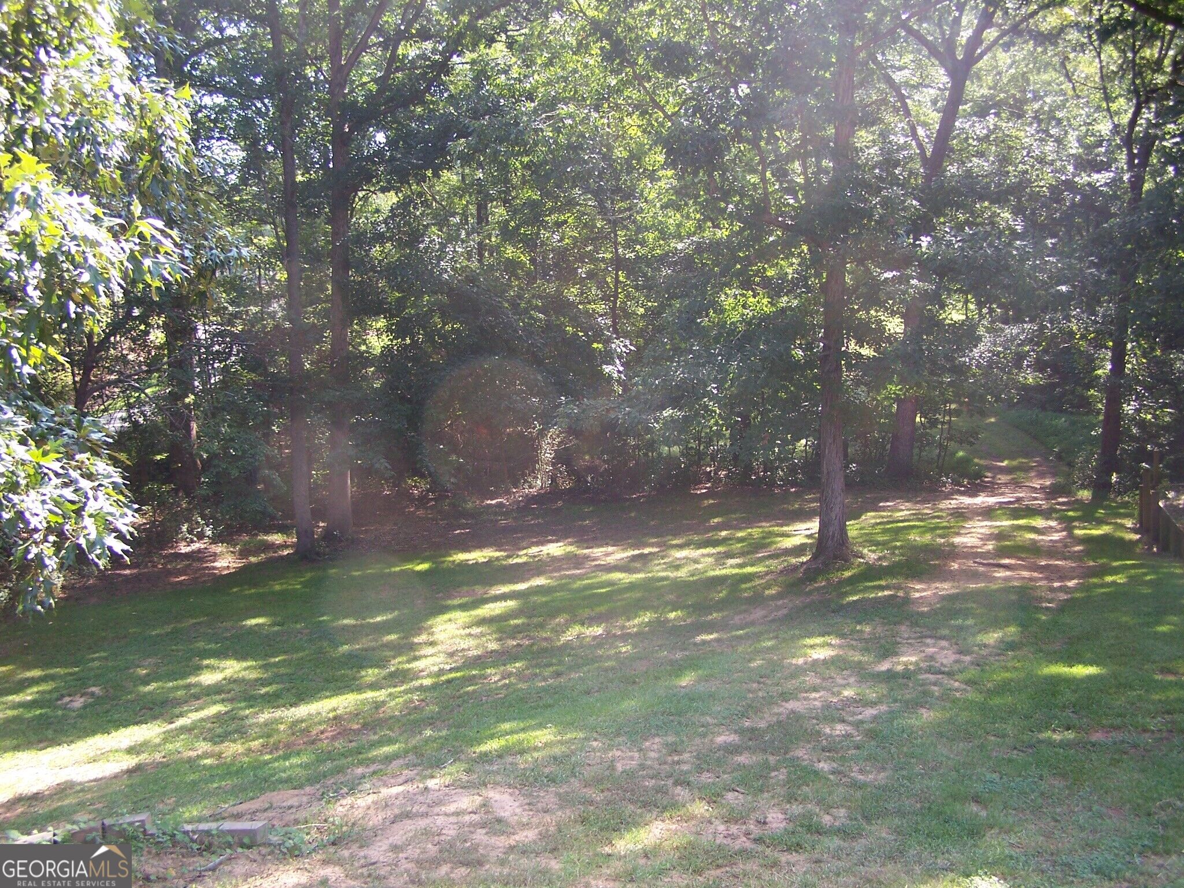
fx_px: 1300
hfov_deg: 49.0
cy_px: 444
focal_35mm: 38
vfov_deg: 37.7
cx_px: 592
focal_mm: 6.3
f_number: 2.8
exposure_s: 1/100
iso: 80
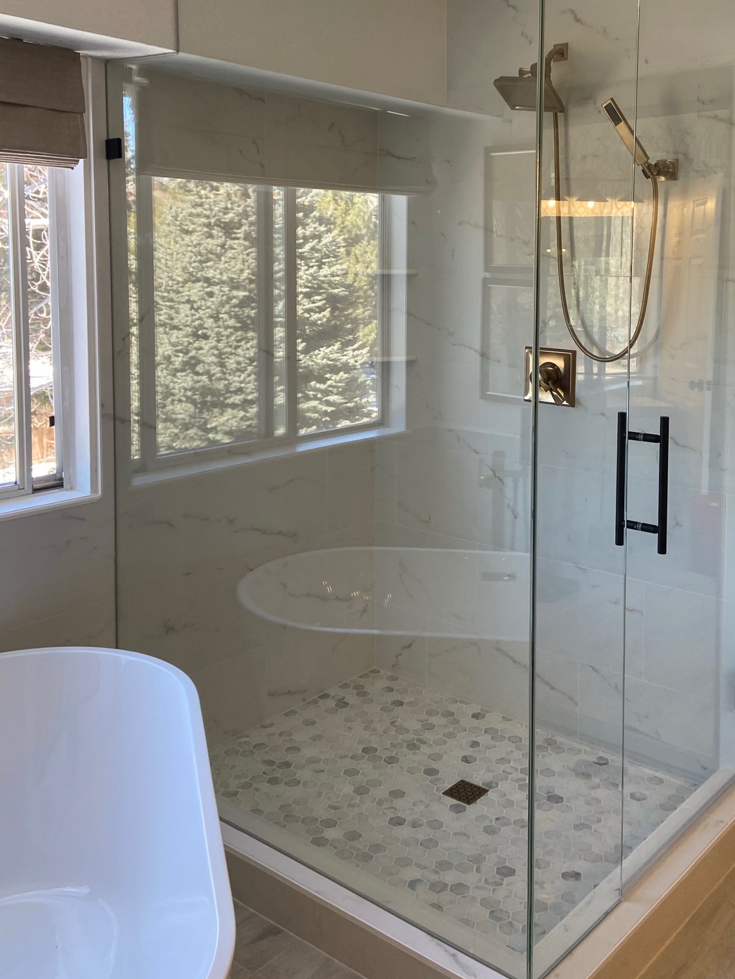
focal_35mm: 35
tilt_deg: -4.1
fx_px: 991
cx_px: 441
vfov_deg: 52.0
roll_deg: -0.6
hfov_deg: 40.5
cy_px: 362
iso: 80
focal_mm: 4.25
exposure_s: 1/121
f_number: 1.8
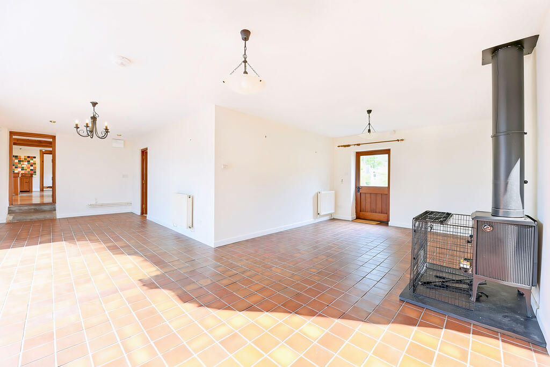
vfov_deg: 81.2
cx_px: 275
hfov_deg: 104.2
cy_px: 184
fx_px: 214
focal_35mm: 14
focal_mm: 14
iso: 250
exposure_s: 1/20
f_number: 9
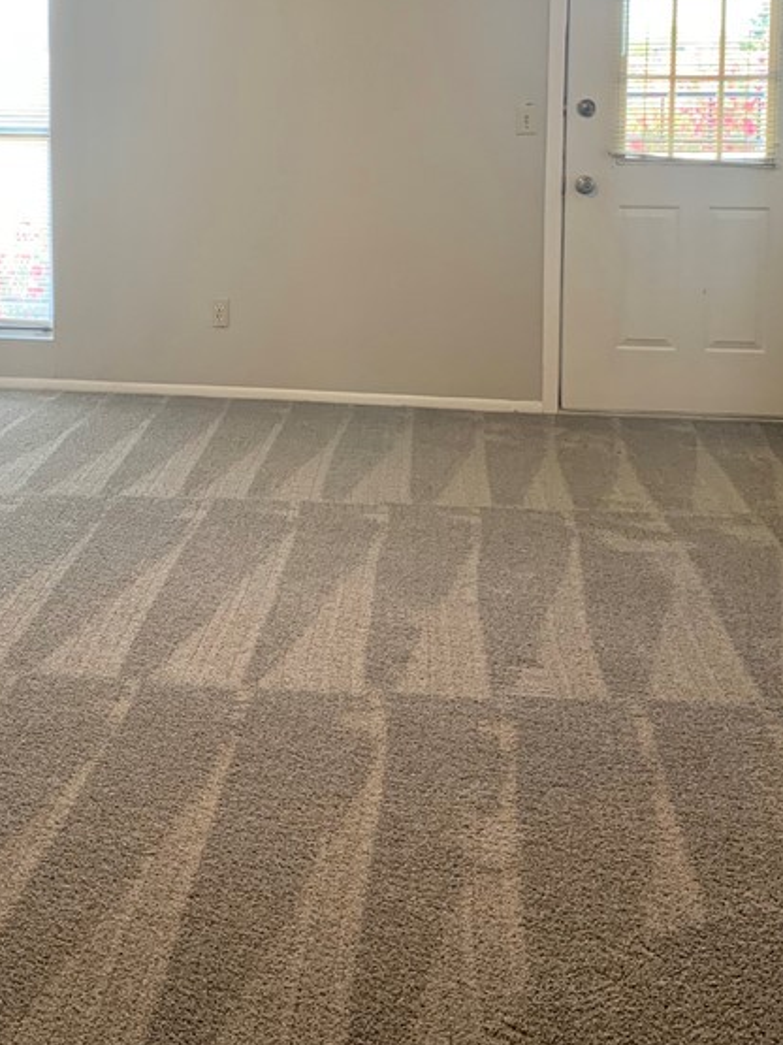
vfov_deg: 38.1
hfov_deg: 29.8
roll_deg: -0.1
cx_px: 198
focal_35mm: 48
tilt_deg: -5.7
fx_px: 1448
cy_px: 198
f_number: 1.8
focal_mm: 4.25
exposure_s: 1/60
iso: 100
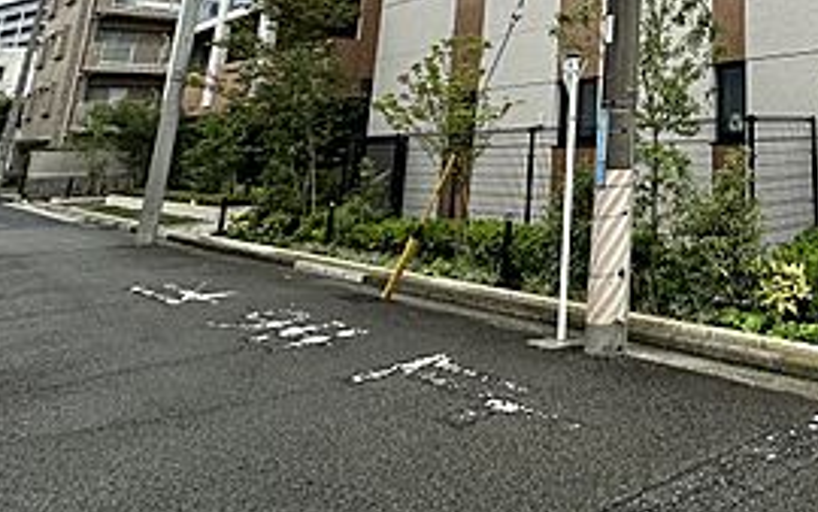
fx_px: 736
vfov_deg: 33.3
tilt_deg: +14.7
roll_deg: +2.0
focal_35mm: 33
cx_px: 797
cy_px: -58
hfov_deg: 48.9
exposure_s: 1/172
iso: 40
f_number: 2.2
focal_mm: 2.22
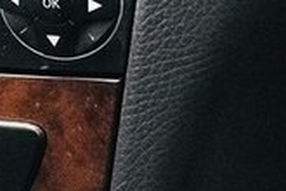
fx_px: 1883
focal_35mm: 237
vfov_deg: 5.7
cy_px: -110
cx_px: -272
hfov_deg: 8.3
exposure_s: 1/60
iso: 640
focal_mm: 6.6
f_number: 2.8
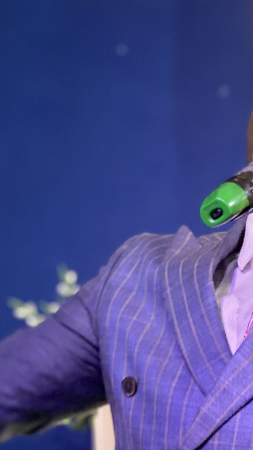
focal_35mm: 123
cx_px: 181
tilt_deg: +0.9
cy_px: 259
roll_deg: -1.7
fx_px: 1466
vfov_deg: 17.4
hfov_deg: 9.8
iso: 160
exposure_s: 1/37
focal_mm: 6
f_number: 2
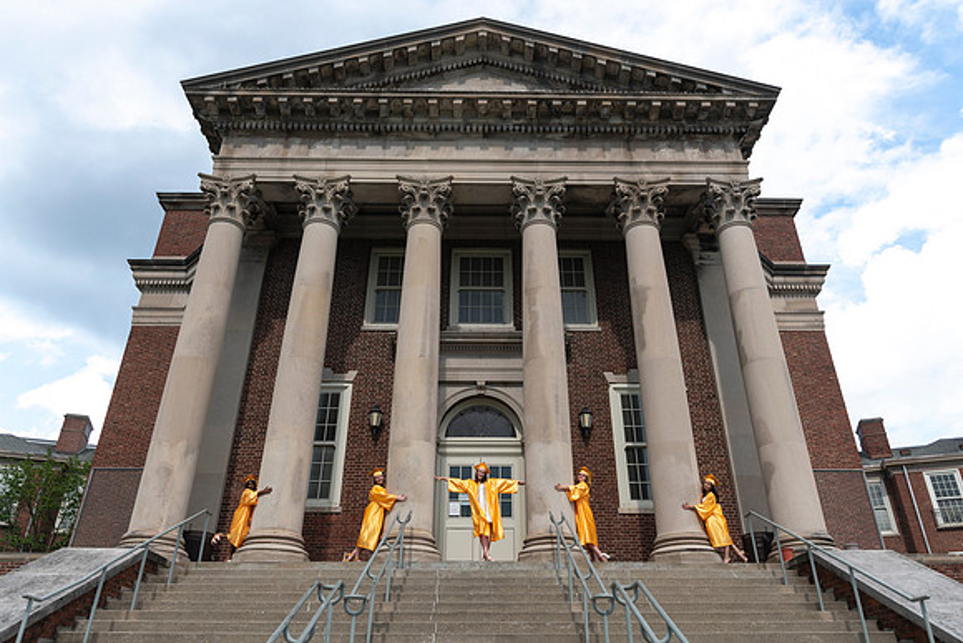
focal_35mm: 25
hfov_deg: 71.2
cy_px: 309
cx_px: 488
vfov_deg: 51.1
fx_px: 672
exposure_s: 1/250
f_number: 6.3
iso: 80
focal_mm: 24
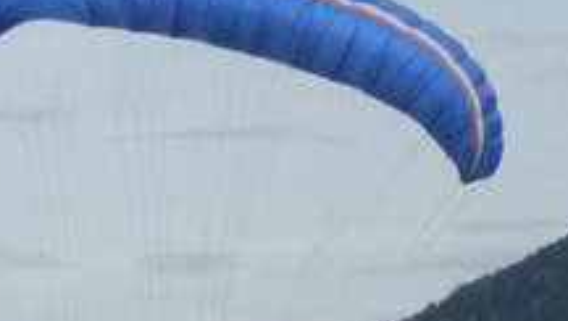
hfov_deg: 6.2
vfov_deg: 3.5
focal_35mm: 347
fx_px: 5231
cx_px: 113
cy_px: 471
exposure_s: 1/320
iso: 50
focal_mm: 14.49
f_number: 7.1
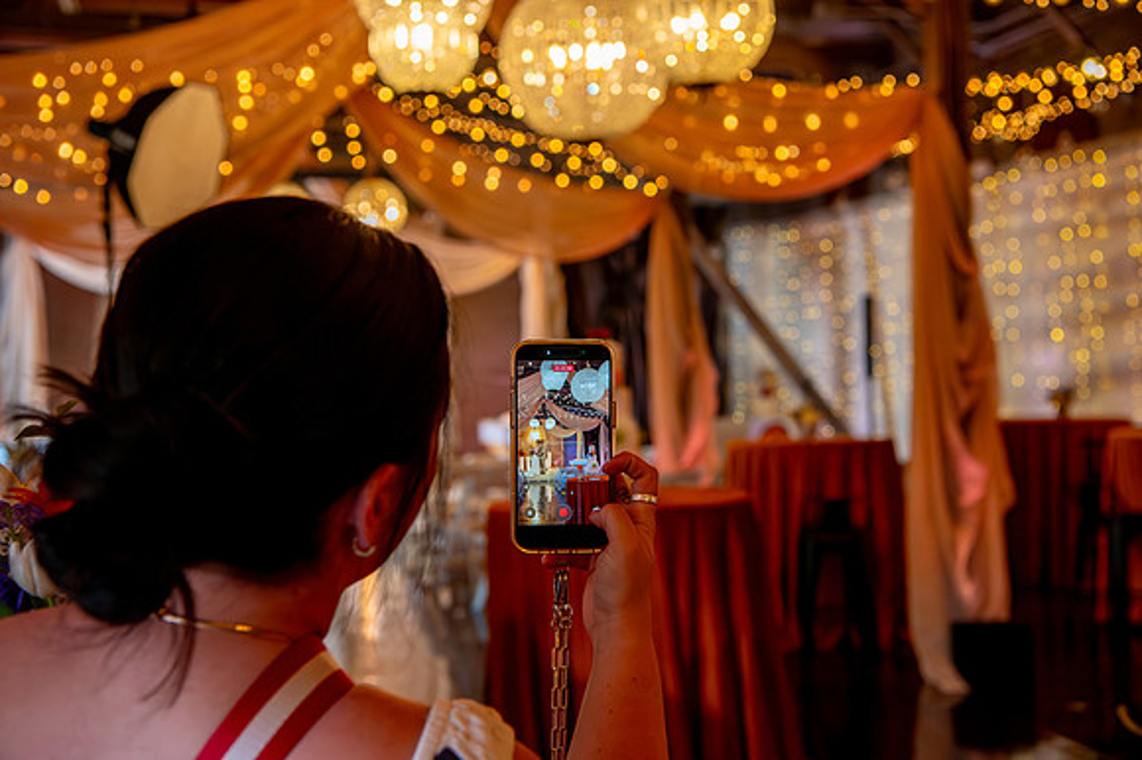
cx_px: 578
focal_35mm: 53
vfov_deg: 25.5
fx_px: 1683
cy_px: 380
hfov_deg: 37.5
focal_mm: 52
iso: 2000
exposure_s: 1/320
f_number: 5
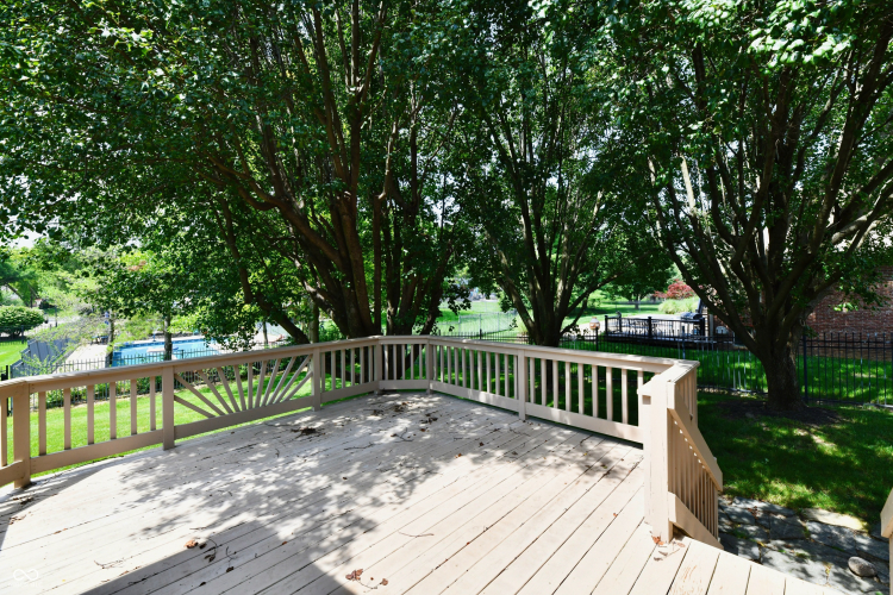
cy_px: 298
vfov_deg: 81.2
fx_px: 347
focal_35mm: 14
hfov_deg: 104.3
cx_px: 446
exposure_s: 1/320
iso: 640
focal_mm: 14
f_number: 9
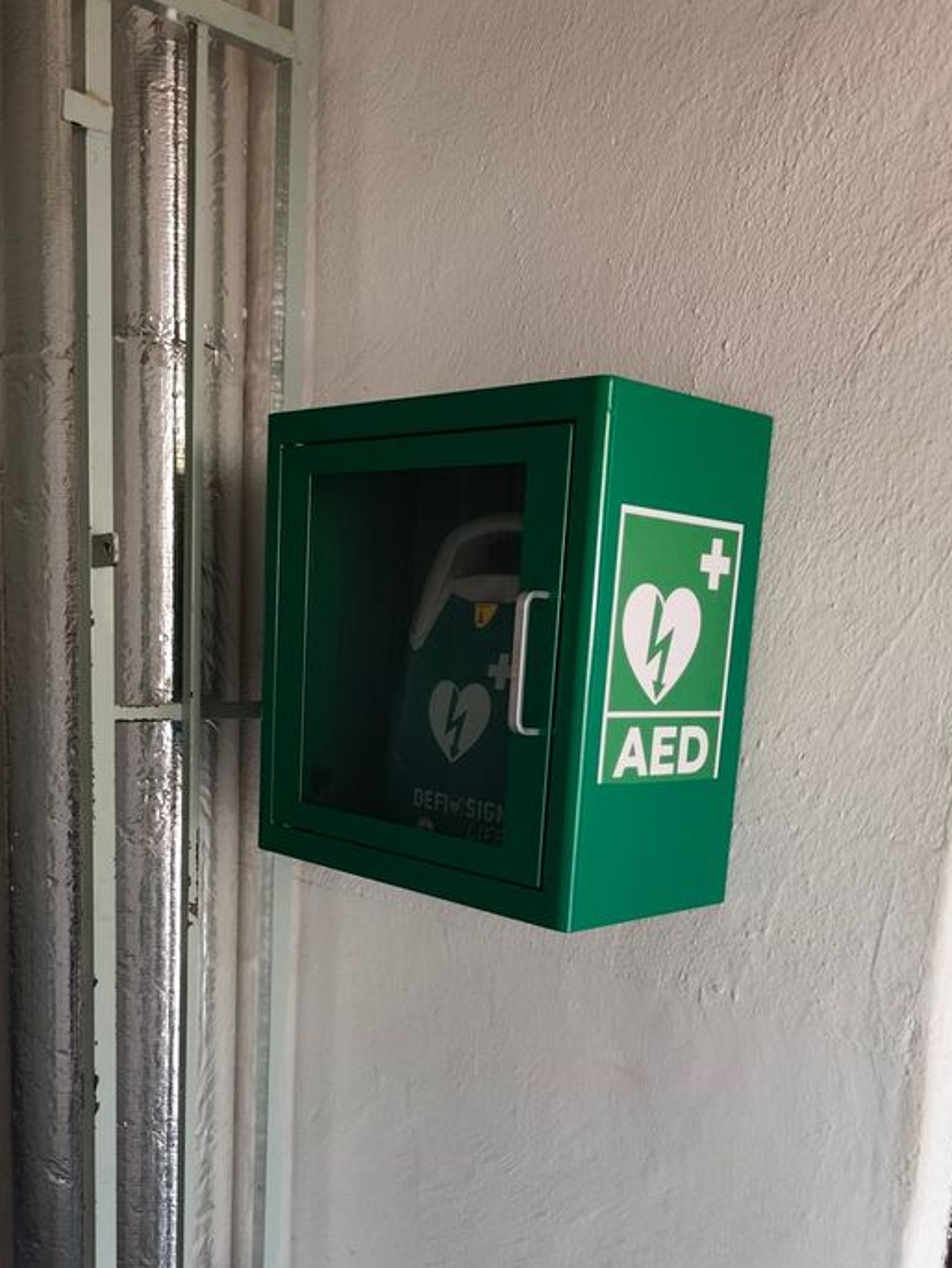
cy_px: 875
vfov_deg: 52.6
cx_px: 433
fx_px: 1246
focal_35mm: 34
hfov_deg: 41.8
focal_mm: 6.19
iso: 800
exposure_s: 1/33.3
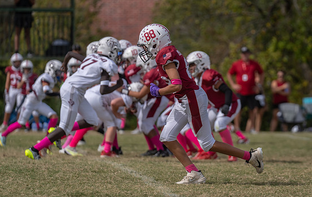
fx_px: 2474
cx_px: 194
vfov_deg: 4.6
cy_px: 95
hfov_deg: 7.2
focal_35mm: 290
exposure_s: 1/2000
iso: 100
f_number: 3.5
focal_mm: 200
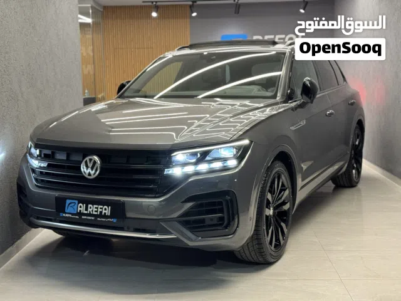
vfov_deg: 30.3
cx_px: 200
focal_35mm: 48
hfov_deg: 39.7
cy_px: 150
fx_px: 556
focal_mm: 6.76
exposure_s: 1/54
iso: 80
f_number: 1.78
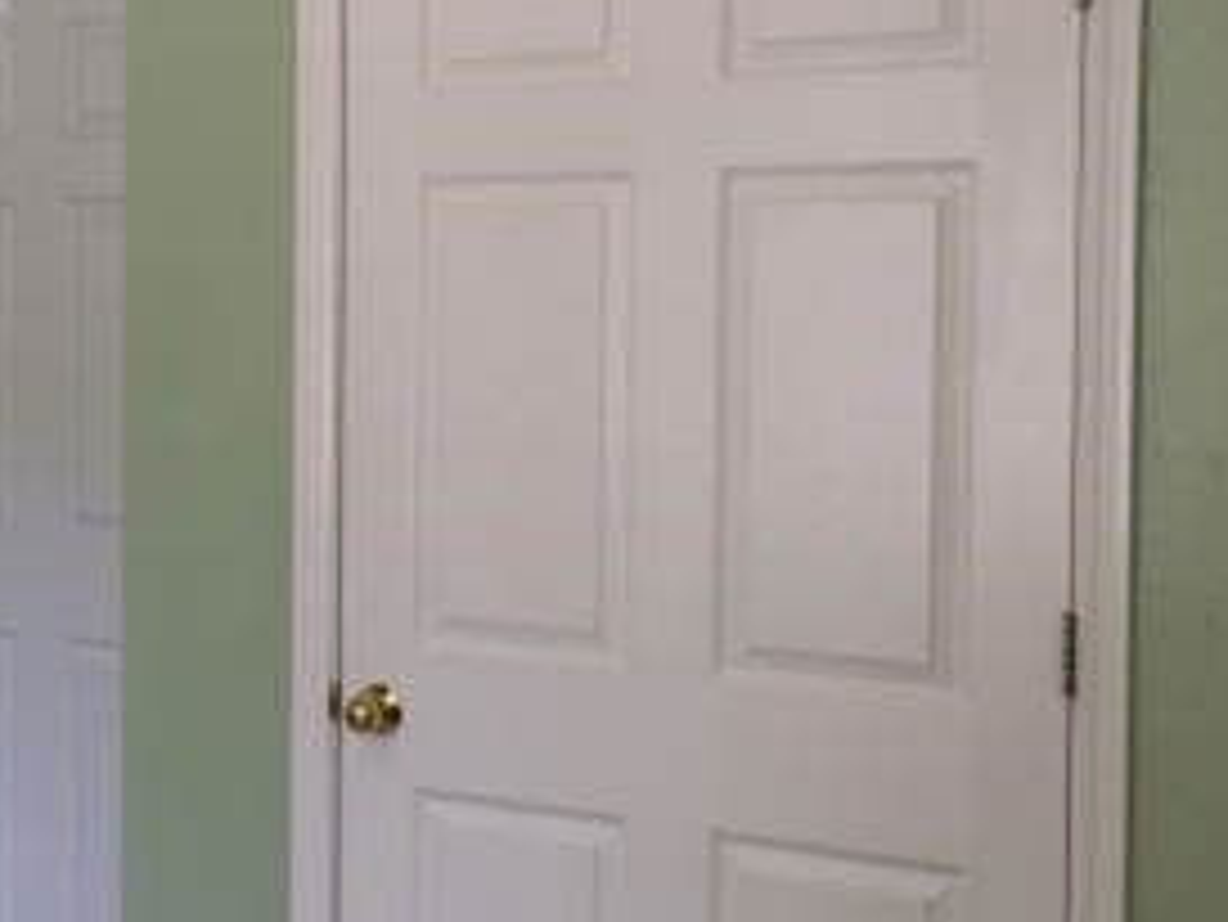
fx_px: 2413
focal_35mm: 68
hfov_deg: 27.2
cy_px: 387
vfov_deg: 21.6
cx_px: 54
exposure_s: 1/40
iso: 40
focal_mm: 4.15
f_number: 2.2
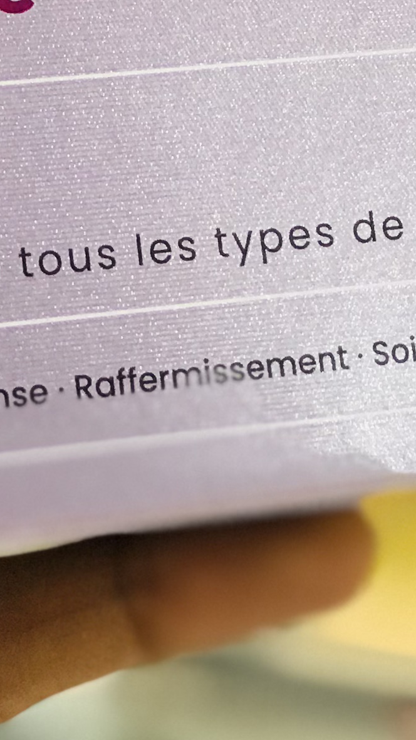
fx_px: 4159
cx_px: 252
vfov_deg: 9.8
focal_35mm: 212
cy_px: -483
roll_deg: -2.1
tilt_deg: -18.8
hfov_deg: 5.7
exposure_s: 1/50
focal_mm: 6.6
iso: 40
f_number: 2.8
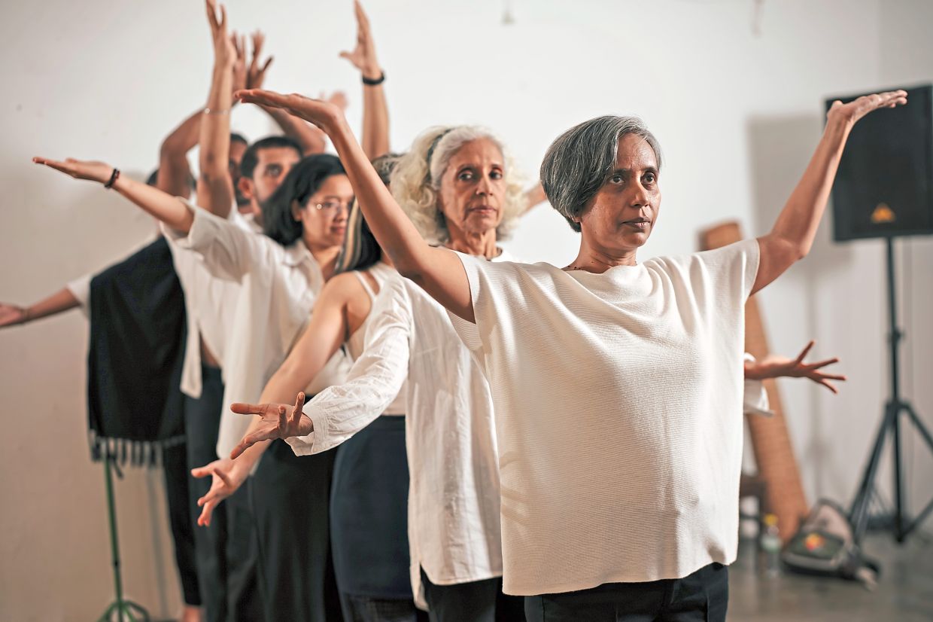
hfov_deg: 39.6
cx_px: 466
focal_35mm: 50
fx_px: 1295
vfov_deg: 27.0
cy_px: 311
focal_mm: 50
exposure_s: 1/160
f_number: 1.8
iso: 500
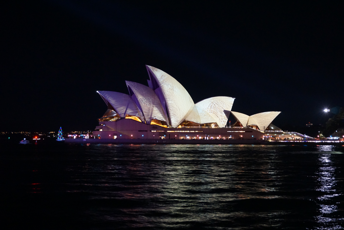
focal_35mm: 54
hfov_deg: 36.9
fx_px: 516
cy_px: 115
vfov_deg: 25.1
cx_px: 172
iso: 3200
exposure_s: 1/4
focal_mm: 36
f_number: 5.6
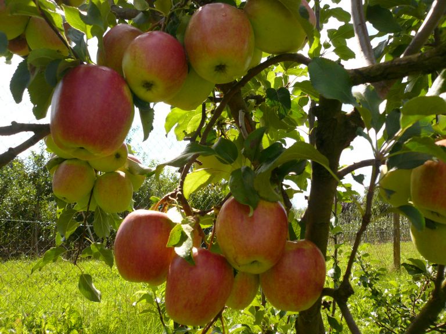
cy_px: 167
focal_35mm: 28
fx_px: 361
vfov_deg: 49.7
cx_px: 223
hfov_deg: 63.4
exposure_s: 1/640
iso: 100
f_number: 2.8
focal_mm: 4.6
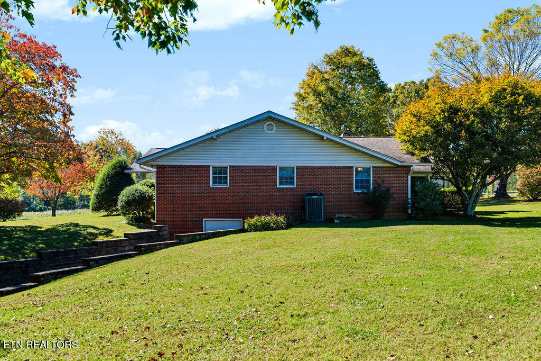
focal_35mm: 33
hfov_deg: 57.2
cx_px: 270
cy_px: 180
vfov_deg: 39.9
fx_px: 496
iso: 320
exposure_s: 1/1600
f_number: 6.3
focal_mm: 33
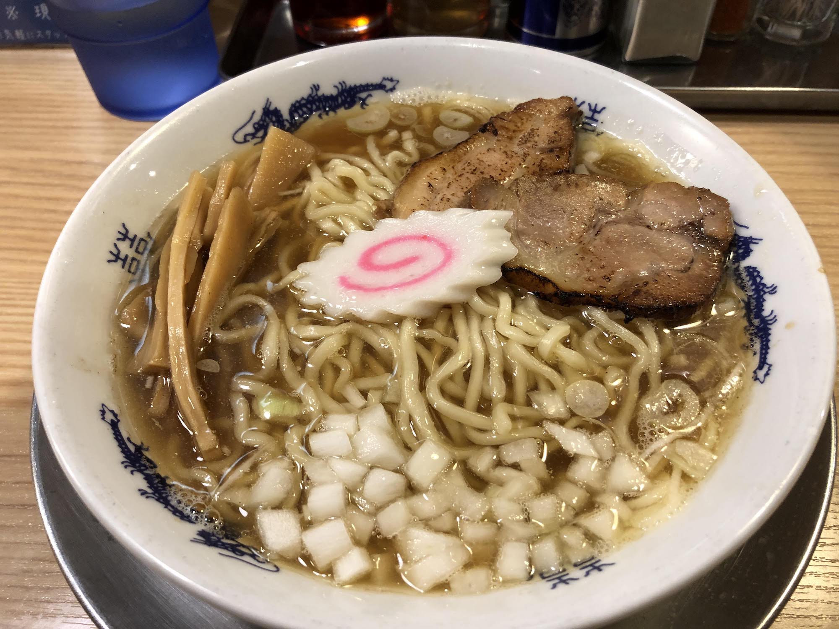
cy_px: 314
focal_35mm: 28
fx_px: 679
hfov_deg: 63.4
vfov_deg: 49.7
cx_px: 420
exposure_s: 1/17
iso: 50
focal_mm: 4
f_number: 1.8
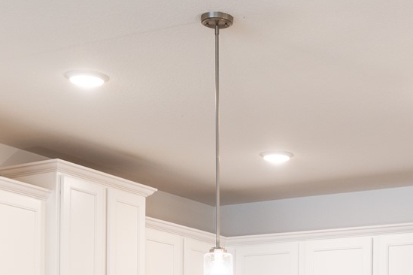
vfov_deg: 13.4
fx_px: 1090
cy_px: 433
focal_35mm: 95
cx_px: 349
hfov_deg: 21.1
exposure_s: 1/40
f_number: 6.3
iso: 64
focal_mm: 24
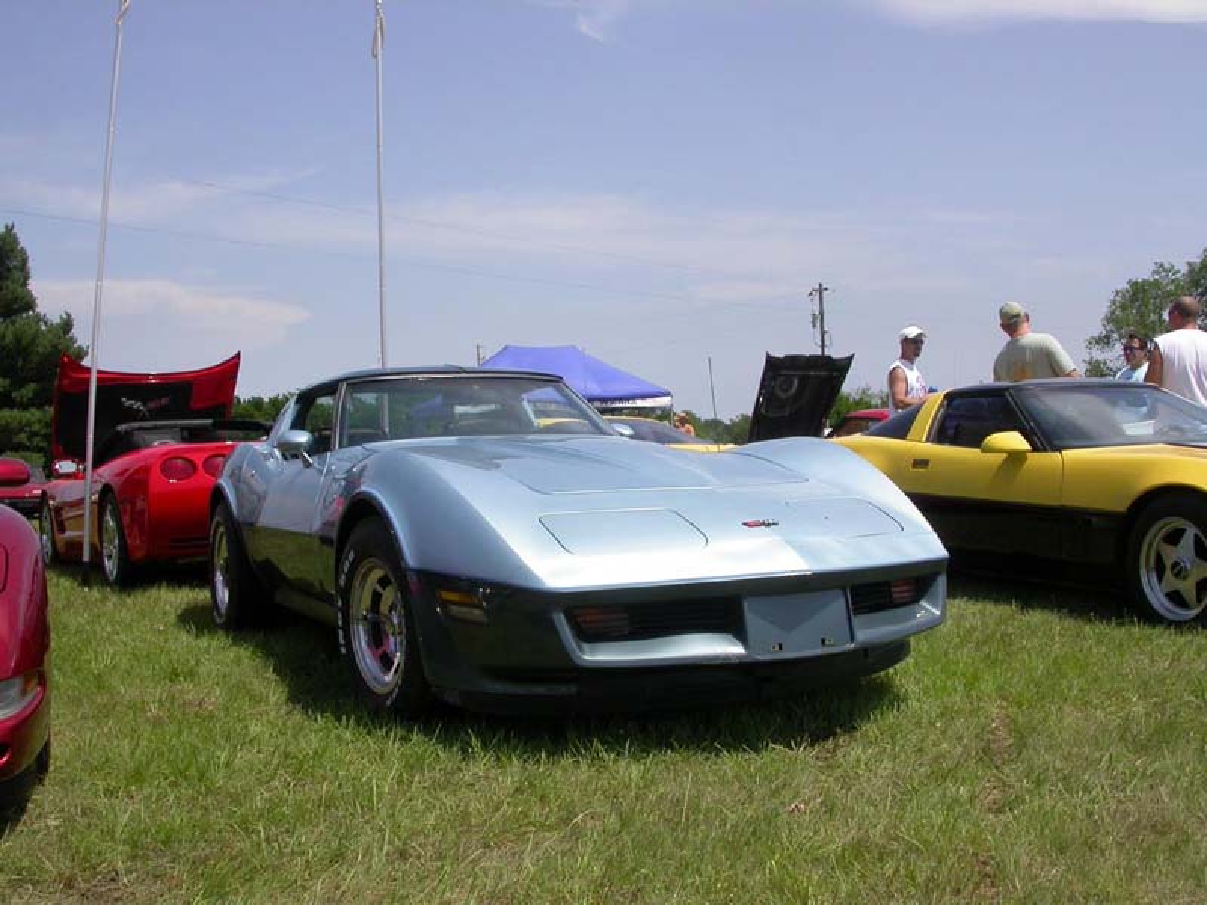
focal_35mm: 38
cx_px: 604
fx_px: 1325
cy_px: 452
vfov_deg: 37.7
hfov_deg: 49.0
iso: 100
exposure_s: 1/356
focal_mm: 7.85
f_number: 7.5
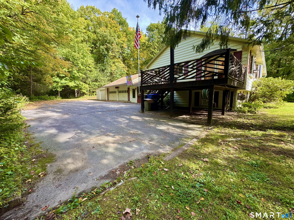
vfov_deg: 85.7
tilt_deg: -7.2
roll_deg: +0.3
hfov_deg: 102.1
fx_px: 119
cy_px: 110
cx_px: 147
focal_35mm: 14
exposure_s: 1/132
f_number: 2.2
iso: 40
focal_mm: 2.22
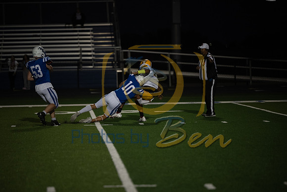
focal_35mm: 200
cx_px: 144
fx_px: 1595
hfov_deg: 10.3
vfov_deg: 6.9
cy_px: 96
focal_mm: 200
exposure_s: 1/1250
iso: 2500
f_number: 2.8
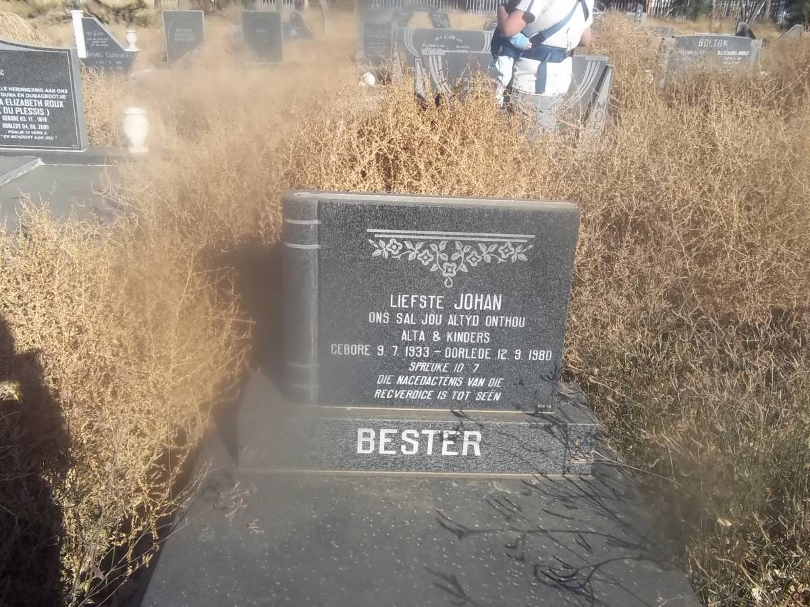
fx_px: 749
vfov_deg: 44.2
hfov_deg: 56.8
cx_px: 405
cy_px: 304
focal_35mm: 32
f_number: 5.5
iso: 80
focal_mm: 5.7
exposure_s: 1/320
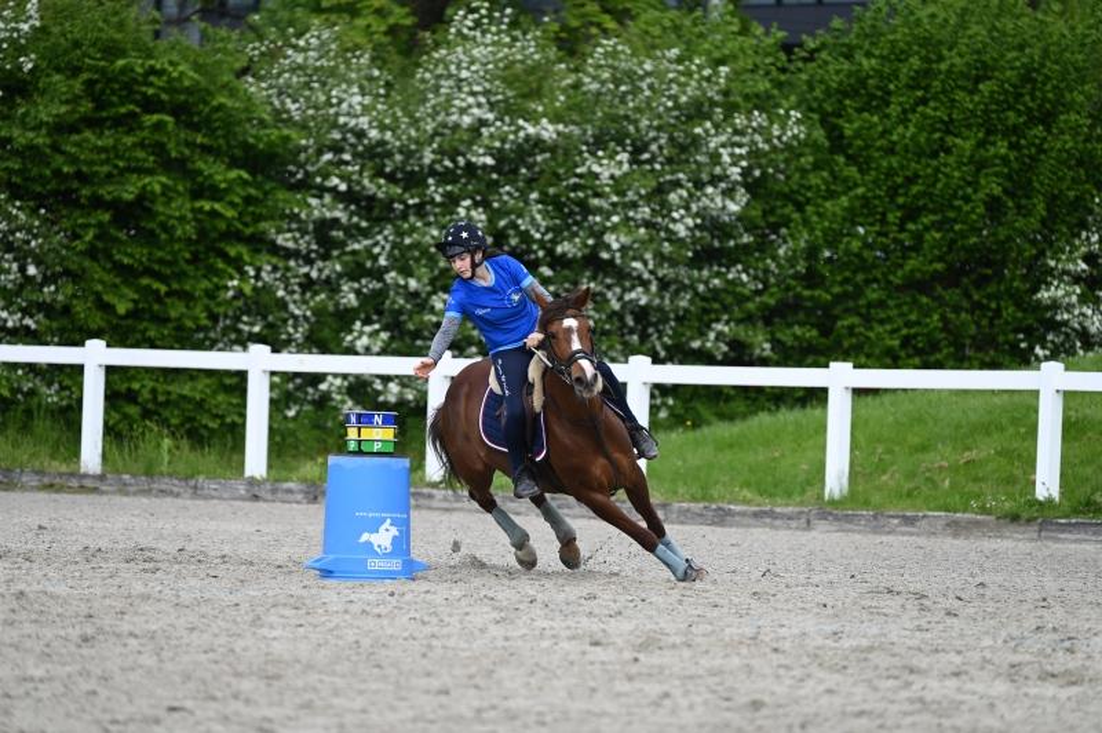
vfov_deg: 5.7
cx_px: 551
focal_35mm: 240
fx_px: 7340
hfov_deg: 8.6
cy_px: 366
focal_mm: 240
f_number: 5
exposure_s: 1/1250
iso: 450
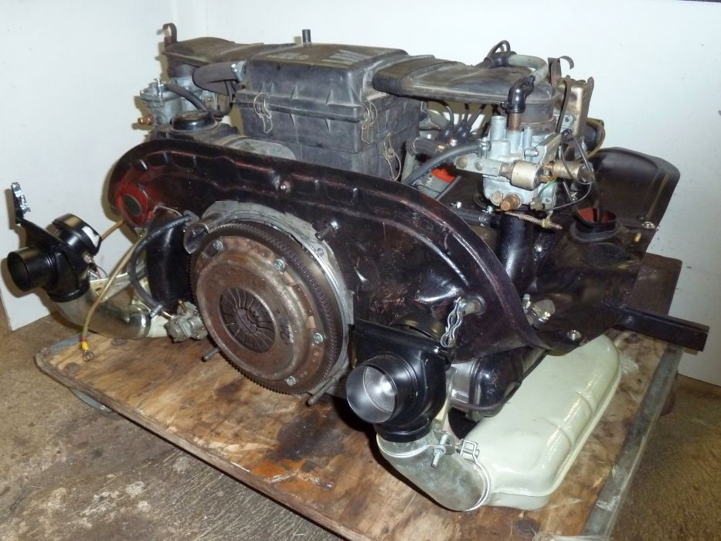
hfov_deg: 60.0
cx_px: 360
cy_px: 270
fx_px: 625
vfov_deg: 46.8
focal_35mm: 30
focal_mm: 5
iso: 320
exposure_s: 1/10
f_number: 3.4
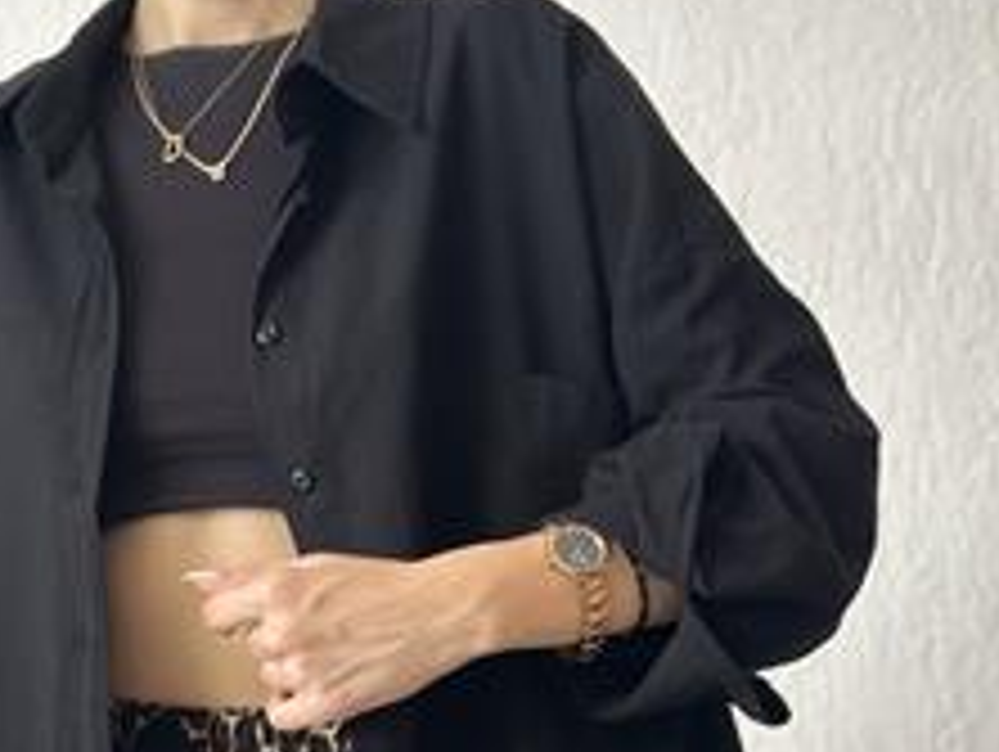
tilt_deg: +0.3
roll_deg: -0.1
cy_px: 752
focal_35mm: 92
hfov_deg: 21.2
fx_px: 2658
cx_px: 324
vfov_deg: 15.8
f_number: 1.78
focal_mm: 6.86
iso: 160
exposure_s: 1/60
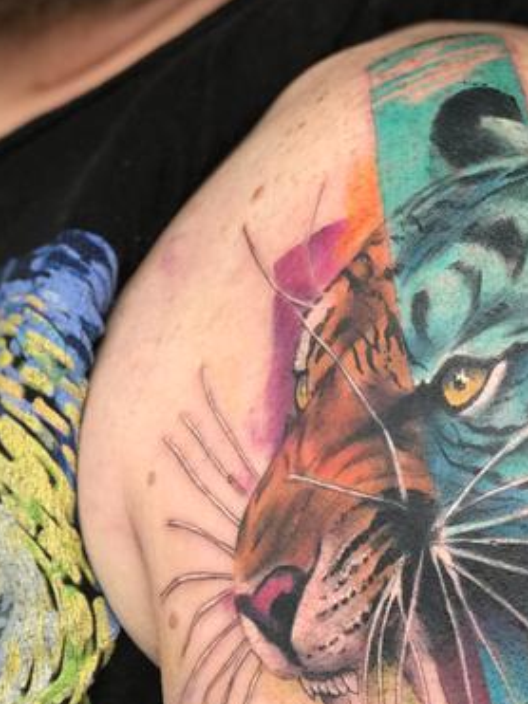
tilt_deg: -7.4
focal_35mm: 123
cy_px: 641
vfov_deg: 15.8
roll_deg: -4.5
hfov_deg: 12.0
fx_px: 2503
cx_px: 437
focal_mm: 6.6
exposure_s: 1/60
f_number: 2.8
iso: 20
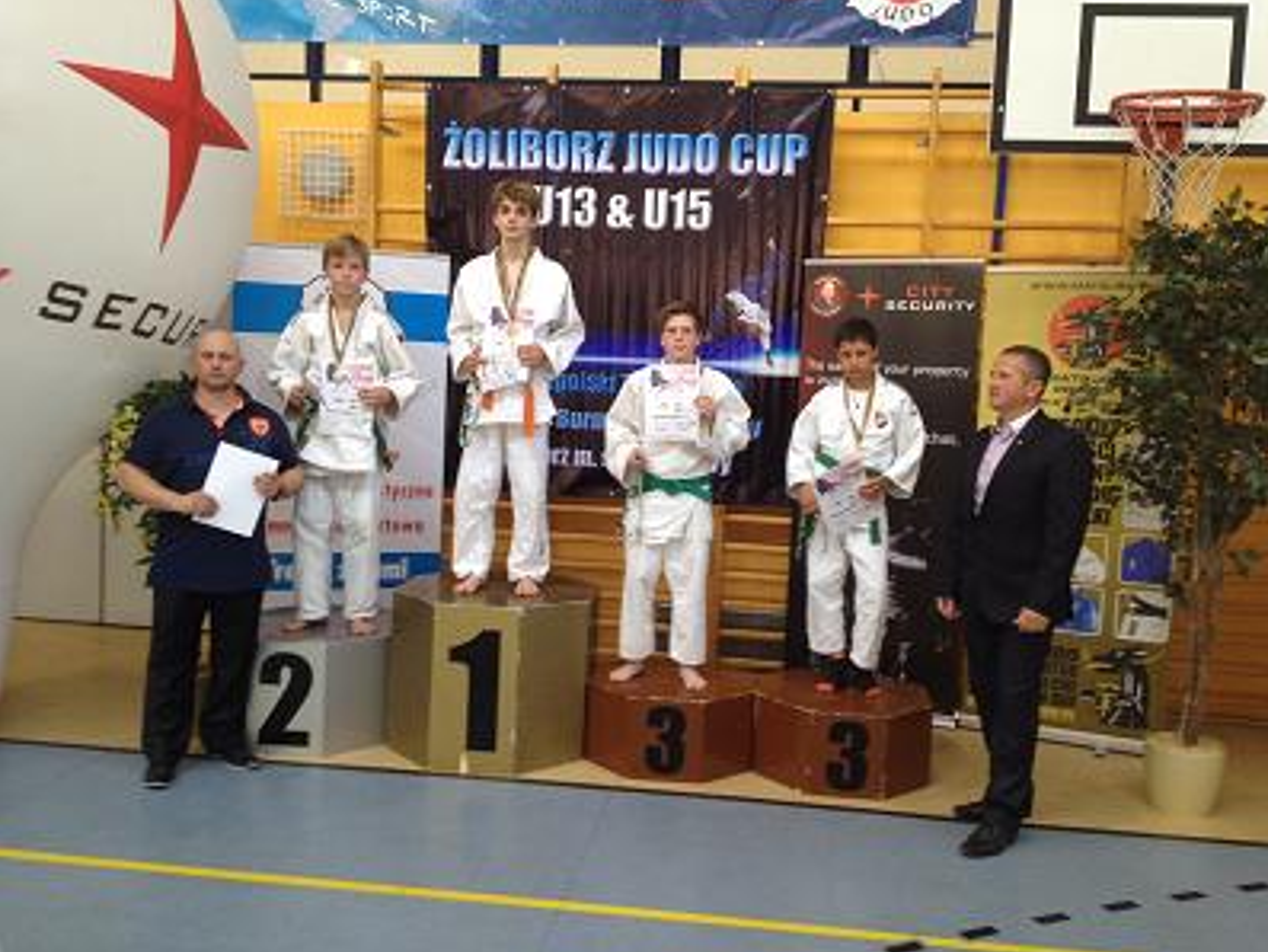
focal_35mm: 36
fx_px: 1319
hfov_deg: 51.3
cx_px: 648
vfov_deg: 39.7
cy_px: 476
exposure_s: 1/40
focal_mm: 4.28
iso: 64
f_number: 2.4
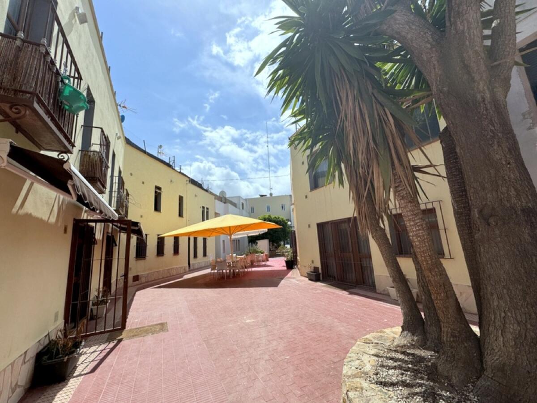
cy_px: 202
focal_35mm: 14
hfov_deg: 102.1
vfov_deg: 85.7
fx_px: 217
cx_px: 268
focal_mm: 2.22
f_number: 2.2
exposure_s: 1/4630
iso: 50
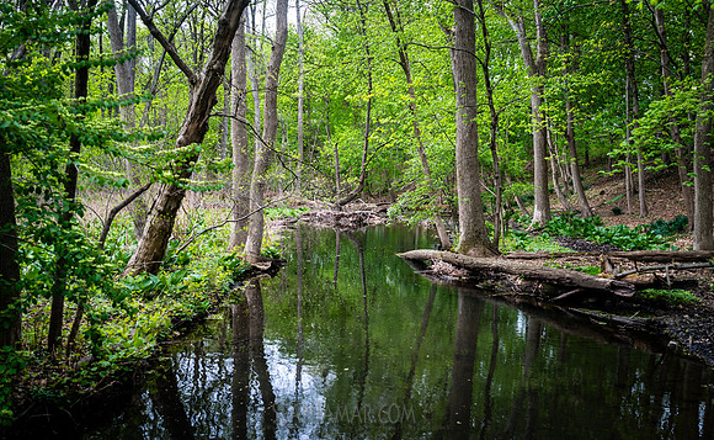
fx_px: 695
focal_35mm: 36
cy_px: 225
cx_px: 357
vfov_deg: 35.1
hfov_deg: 54.4
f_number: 4
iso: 160
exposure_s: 1/80
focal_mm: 35
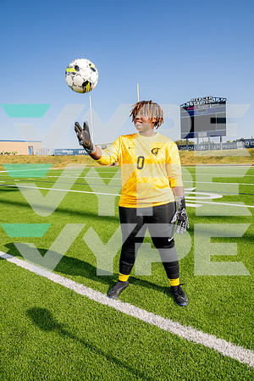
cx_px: 127
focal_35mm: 24
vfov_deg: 73.7
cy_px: 190
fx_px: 254
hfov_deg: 53.1
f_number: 7.1
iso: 50
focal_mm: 24
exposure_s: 1/125
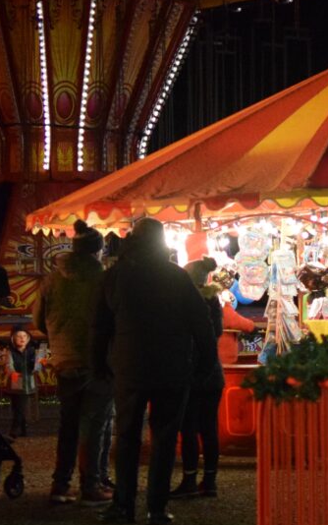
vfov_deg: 14.5
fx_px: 2064
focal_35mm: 144
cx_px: 253
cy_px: 241
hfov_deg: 9.1
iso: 3200
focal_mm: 35
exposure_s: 1/400
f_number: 2
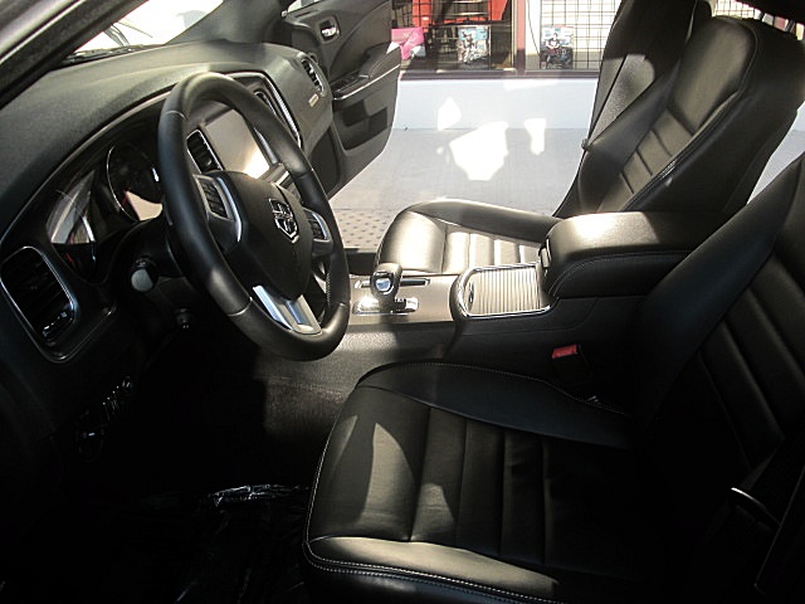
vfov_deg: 39.7
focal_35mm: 36
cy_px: 302
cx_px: 402
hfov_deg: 51.4
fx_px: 837
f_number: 2.8
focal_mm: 6.3
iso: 50
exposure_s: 1/125
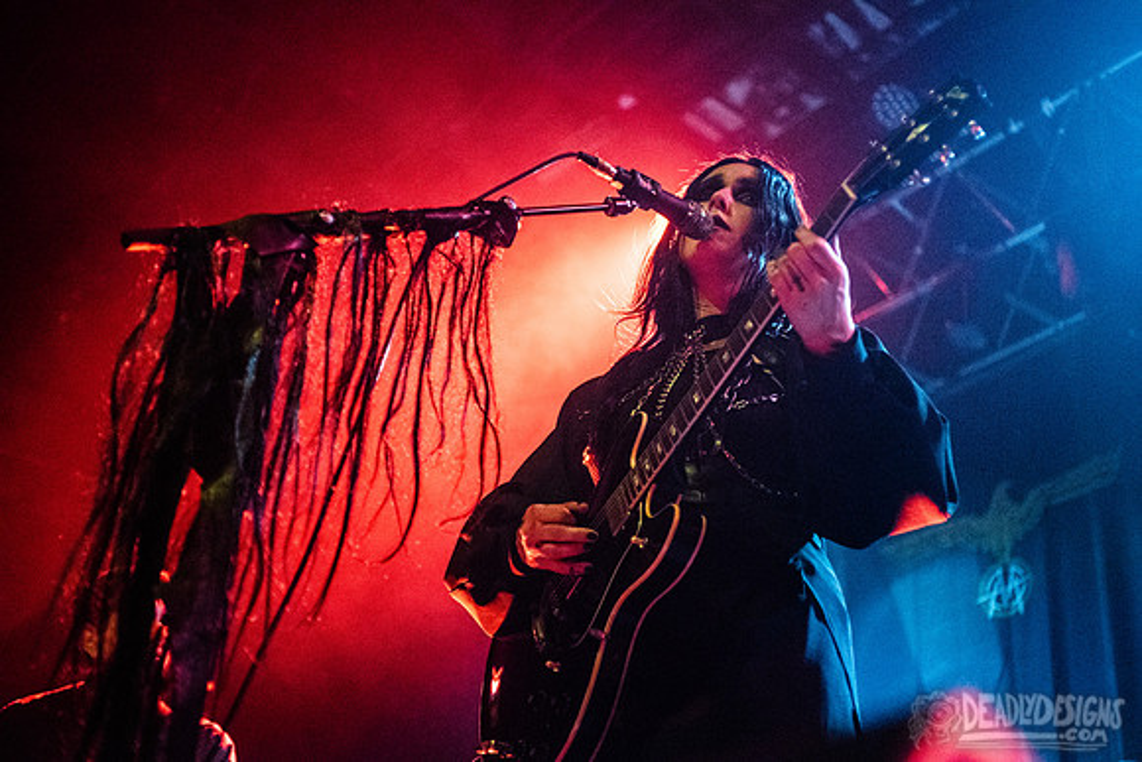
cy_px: 381
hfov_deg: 34.5
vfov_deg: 23.4
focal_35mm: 58
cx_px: 571
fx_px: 1840
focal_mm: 58
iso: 6400
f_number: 2.8
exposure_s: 1/160
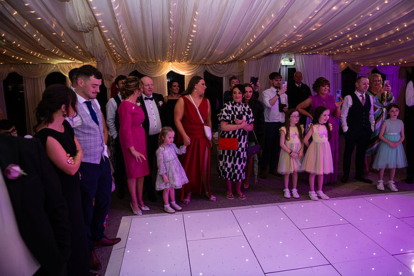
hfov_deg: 73.7
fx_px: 276
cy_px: 138
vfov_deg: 53.2
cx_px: 207
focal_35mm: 24
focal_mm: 24
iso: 1000
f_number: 3.5
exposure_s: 1/160
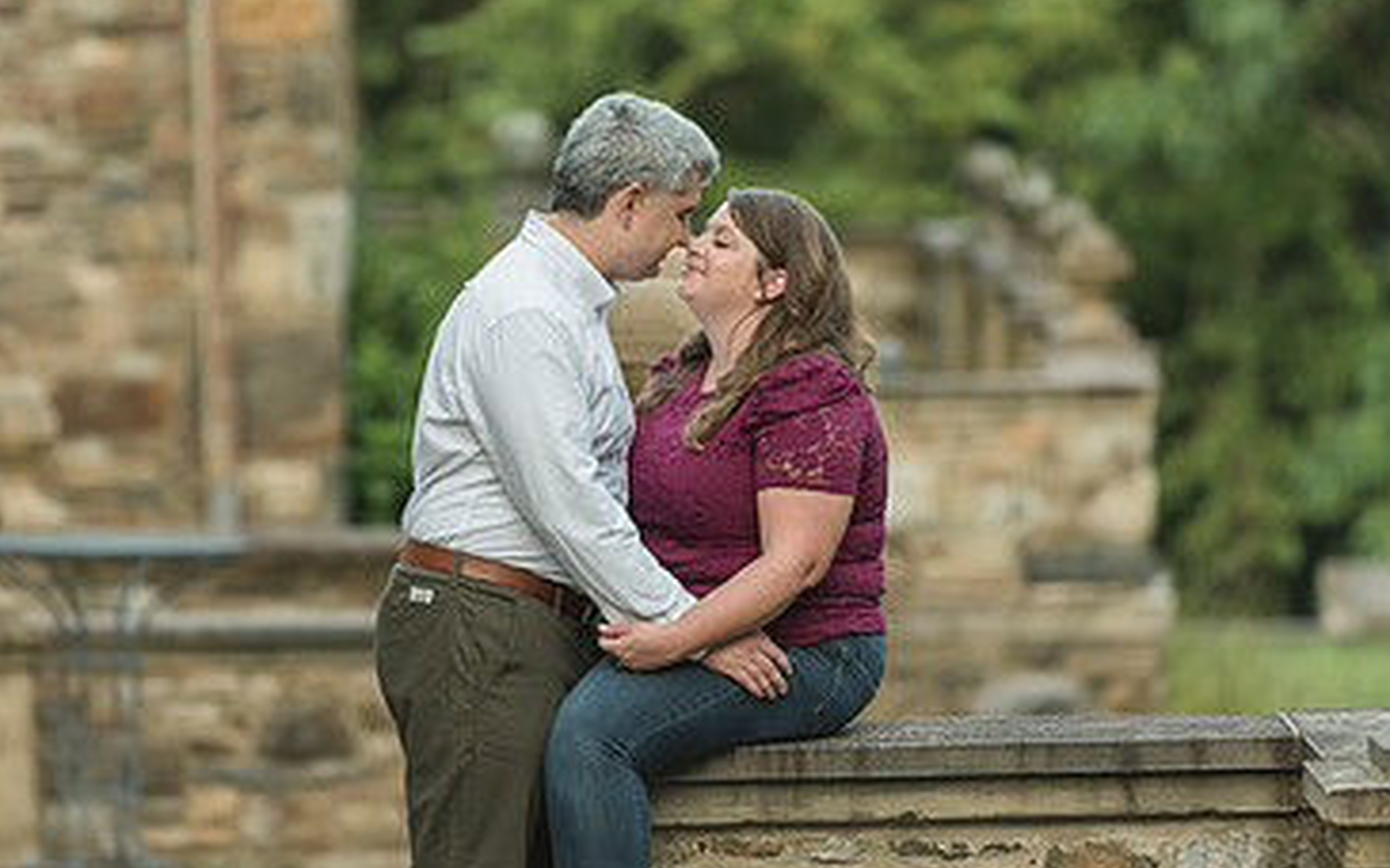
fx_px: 12272
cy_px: 348
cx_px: 644
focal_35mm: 324
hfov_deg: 6.5
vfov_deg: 4.1
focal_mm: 200
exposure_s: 1/400
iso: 800
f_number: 3.2
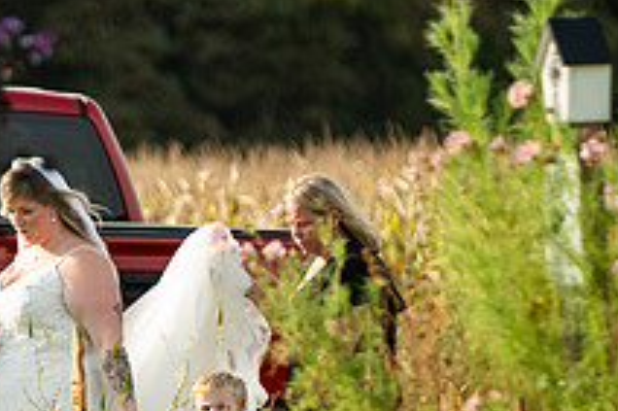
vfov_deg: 2.7
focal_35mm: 506
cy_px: 372
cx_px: 81
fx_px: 8679
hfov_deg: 4.1
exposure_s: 1/800
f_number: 2.8
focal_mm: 155
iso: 125
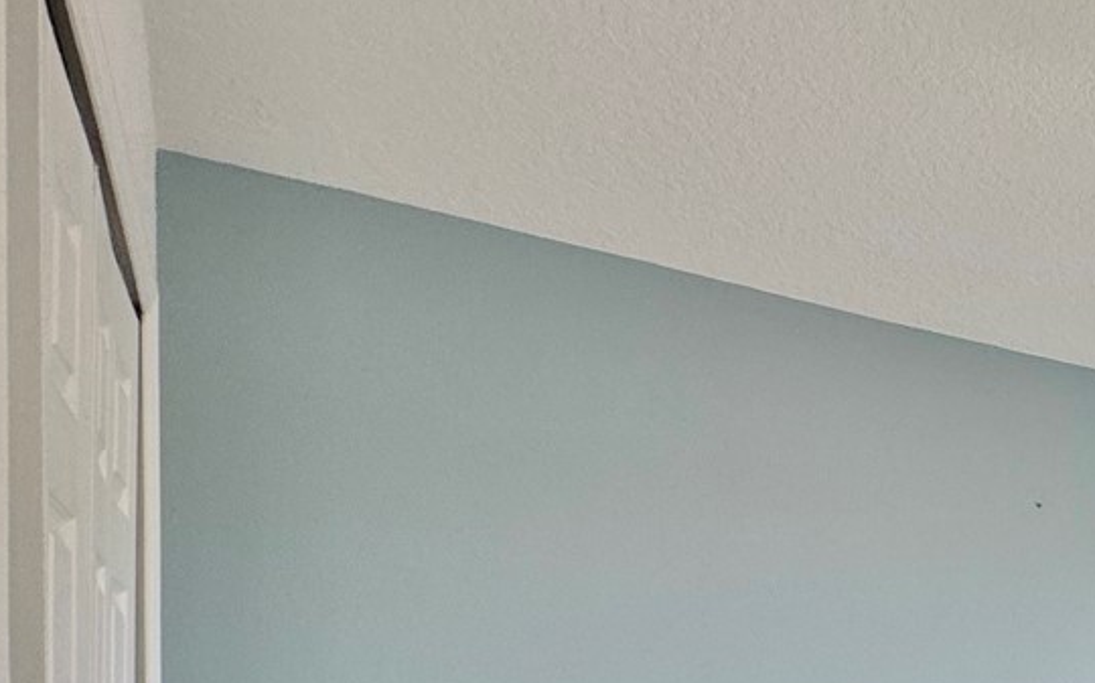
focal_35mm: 44
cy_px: 790
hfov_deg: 30.4
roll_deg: -0.2
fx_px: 1313
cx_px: 1561
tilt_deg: -0.4
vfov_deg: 26.4
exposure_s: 1/159
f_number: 2.2
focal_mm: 2.22
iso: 40
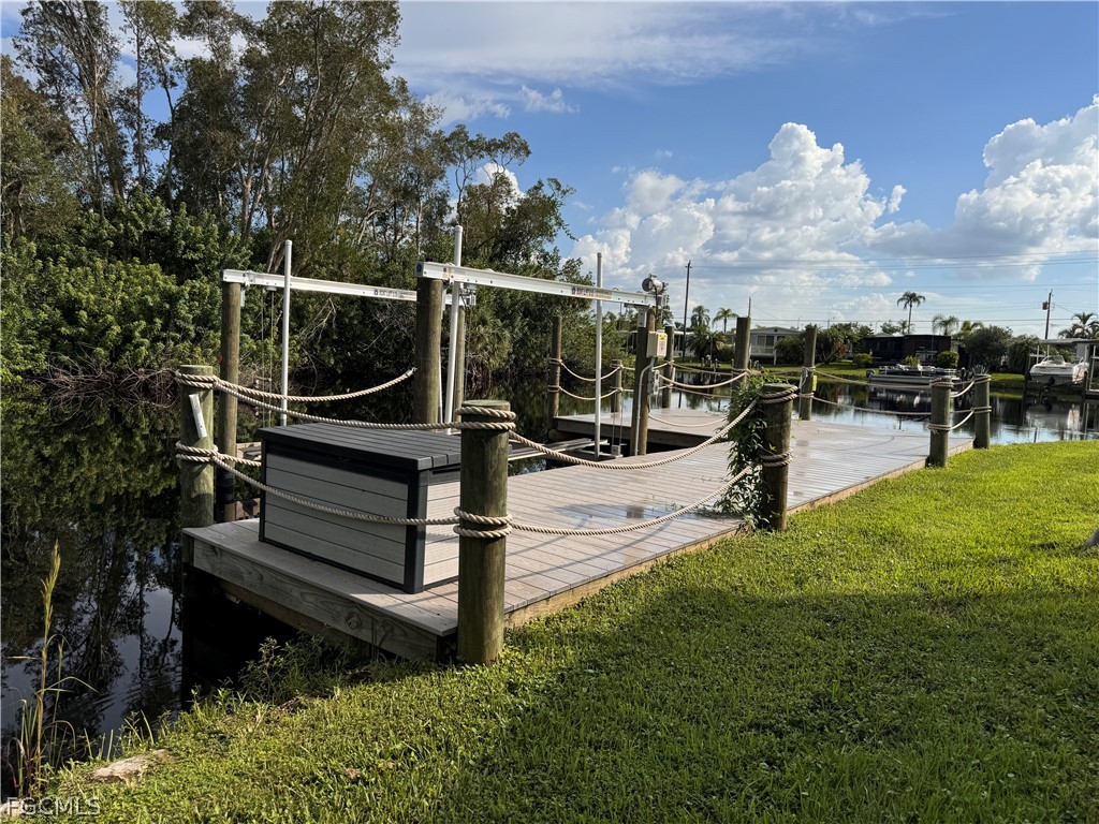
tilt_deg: -5.6
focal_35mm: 24
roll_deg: -2.5
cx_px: 550
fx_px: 762
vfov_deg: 56.8
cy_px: 412
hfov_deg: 71.6
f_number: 1.78
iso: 80
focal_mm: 6.76
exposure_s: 1/4310
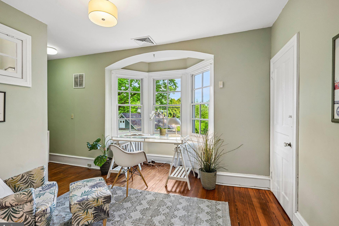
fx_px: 160
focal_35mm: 17
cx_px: 165
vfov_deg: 70.4
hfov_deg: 93.3
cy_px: 115
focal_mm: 16
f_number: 8
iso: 2500
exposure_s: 1/125
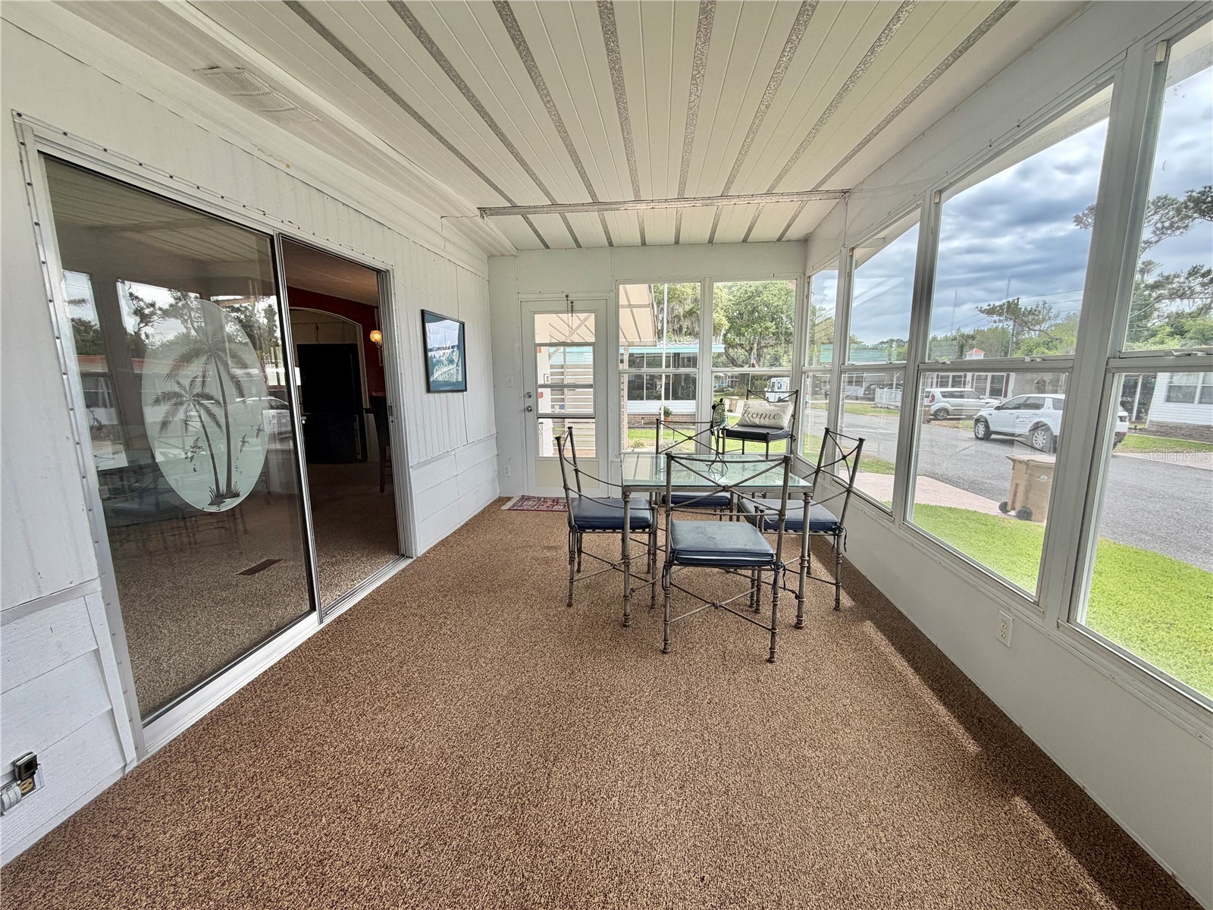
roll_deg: +1.0
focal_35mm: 14
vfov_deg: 85.7
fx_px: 491
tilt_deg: -9.0
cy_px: 455
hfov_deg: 102.1
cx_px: 606
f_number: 2.2
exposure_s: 1/416
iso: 64
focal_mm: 2.22
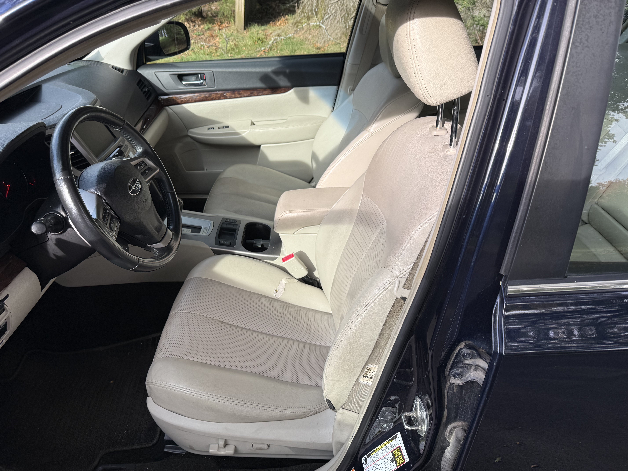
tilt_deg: -33.6
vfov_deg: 56.8
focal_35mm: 24
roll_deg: -1.2
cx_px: 314
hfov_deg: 71.6
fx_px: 435
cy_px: 236
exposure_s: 1/535
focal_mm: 6.76
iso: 80
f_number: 1.78
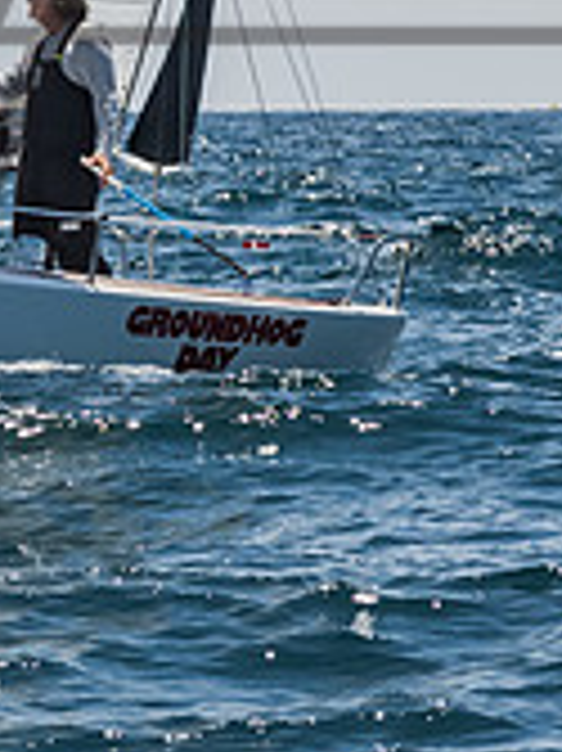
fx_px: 14327
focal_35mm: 661
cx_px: -540
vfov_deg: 3.0
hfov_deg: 2.2
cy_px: 140
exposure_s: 1/1000
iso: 640
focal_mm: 130
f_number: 14
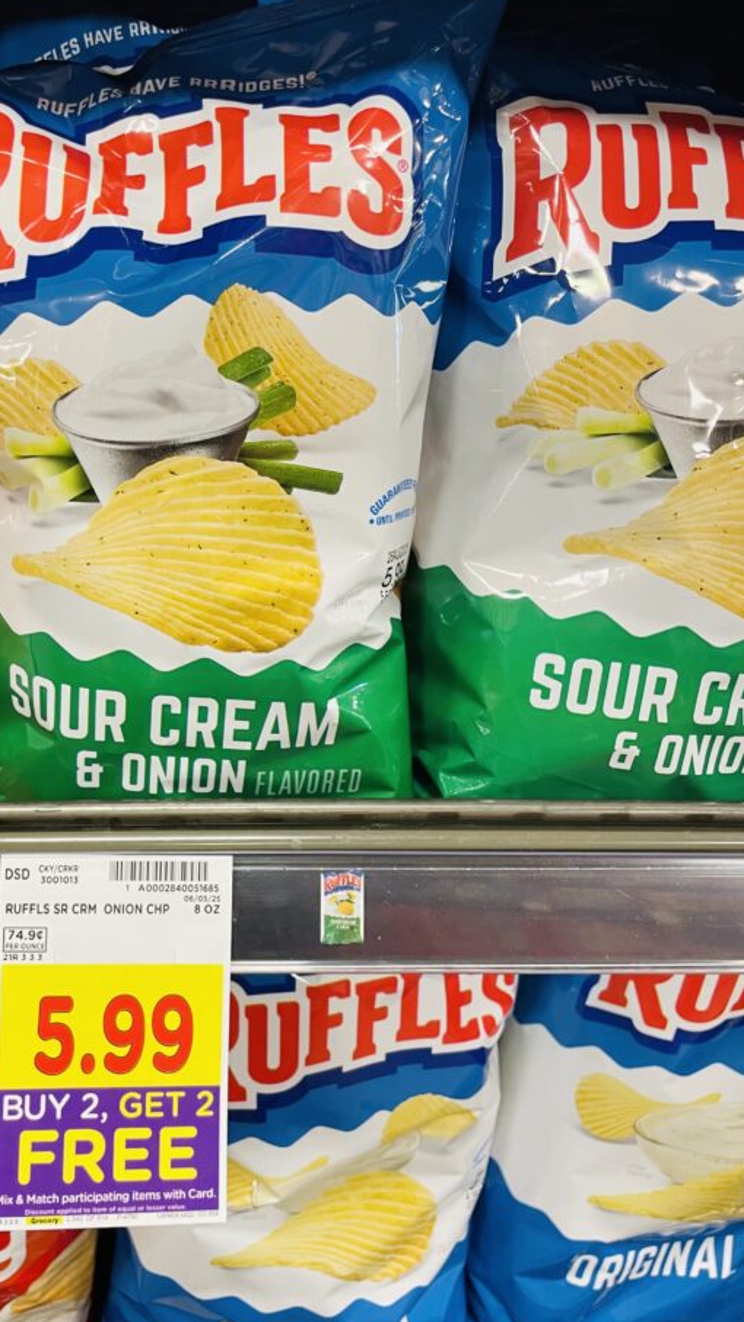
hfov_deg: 36.1
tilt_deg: -30.1
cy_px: 611
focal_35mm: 32
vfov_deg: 60.9
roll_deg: -2.6
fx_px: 1122
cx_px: 217
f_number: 1.6
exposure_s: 1/60
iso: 125
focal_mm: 4.2
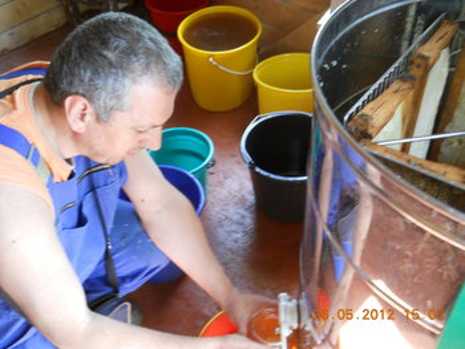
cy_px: 174
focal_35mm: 41
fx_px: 551
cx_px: 232
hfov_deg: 45.7
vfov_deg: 35.2
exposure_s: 1/30
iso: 250
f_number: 3.1
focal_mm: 6.72
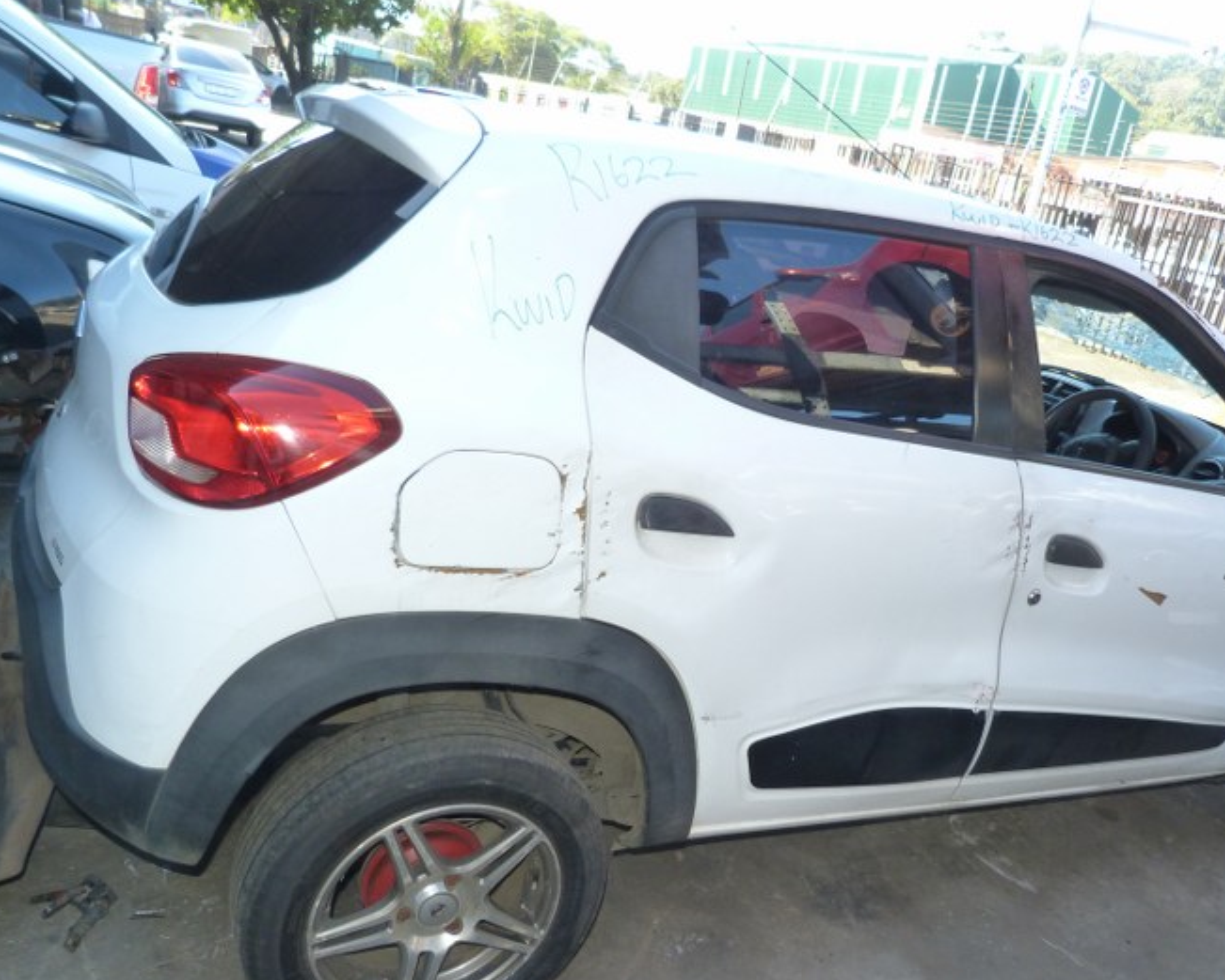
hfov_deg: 58.2
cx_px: 741
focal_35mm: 30
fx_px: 1088
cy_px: 540
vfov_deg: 48.4
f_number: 2.8
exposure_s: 1/100
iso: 125
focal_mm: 4.5
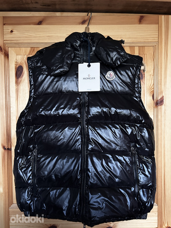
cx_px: 86
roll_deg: +1.5
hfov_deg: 51.4
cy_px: 117
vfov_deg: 65.3
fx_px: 178
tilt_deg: -2.7
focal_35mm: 27
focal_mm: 5.7
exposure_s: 1/37
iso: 640
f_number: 1.5
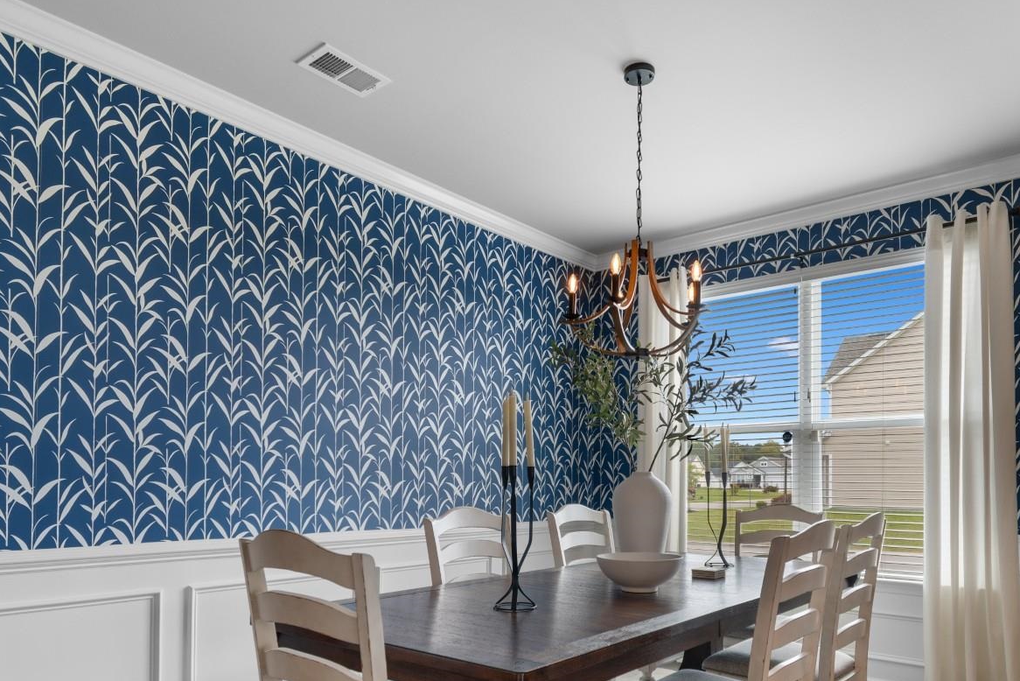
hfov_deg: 71.4
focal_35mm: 25
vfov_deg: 50.1
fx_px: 708
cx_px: 554
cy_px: 469
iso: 100
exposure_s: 1/10
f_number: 4.8
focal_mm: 12
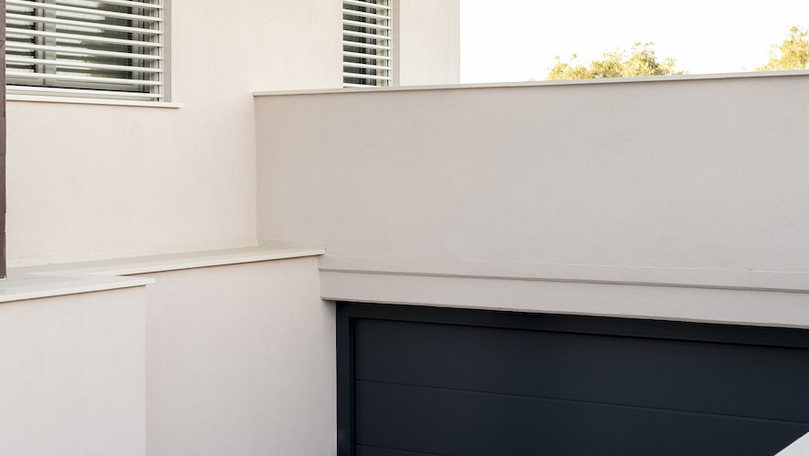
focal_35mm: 66
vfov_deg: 18.2
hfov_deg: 31.5
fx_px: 1416
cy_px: 157
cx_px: 241
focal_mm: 35
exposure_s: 1/500
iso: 800
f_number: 4
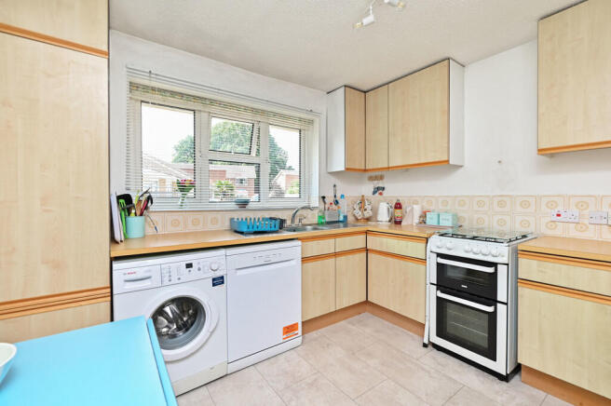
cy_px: 203
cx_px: 306
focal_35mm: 16
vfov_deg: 75.4
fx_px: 263
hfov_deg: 98.6
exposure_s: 1/125
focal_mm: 15.5
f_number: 5.6
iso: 400
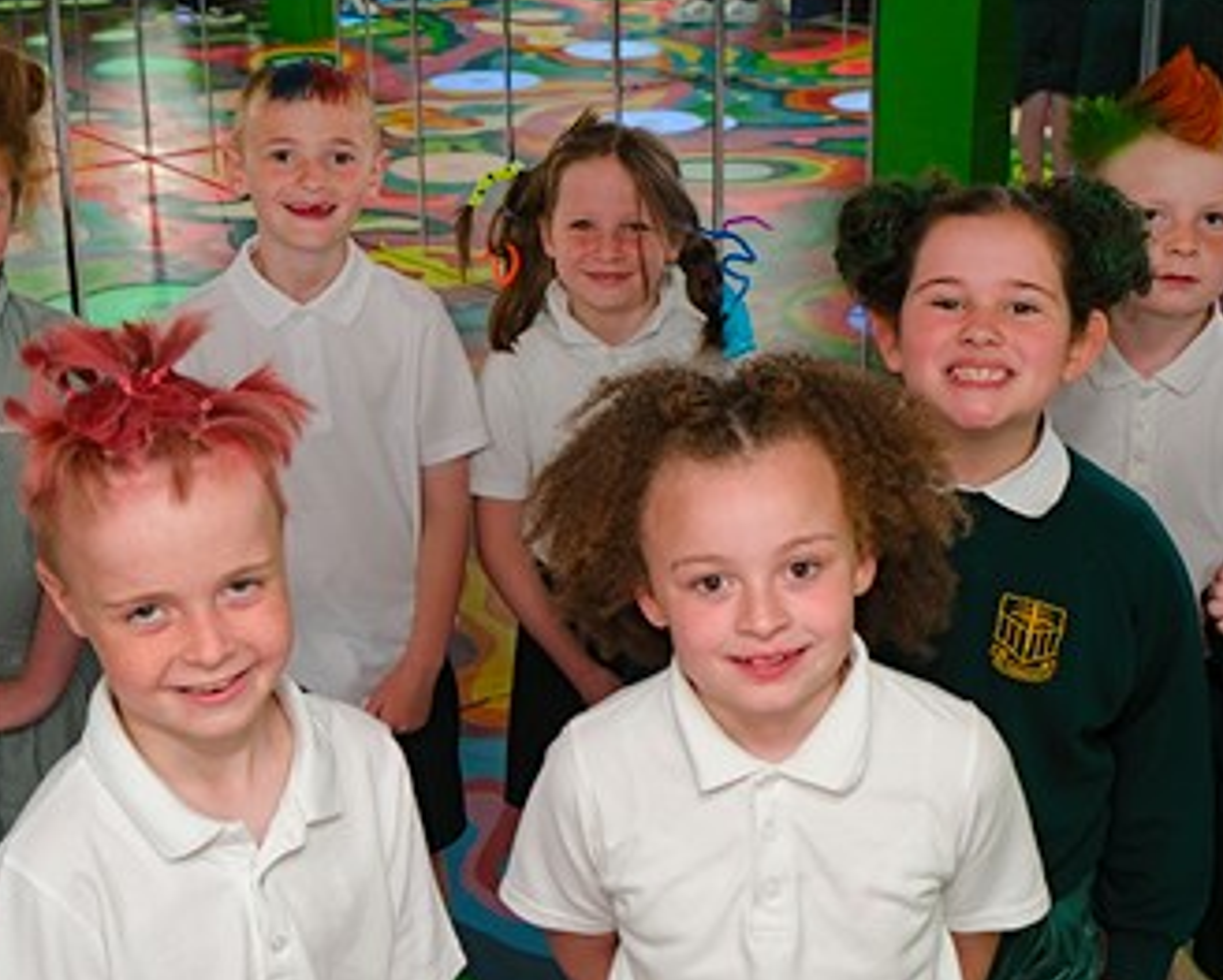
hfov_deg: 31.4
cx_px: 529
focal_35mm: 60
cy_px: 484
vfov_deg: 25.4
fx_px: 2174
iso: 400
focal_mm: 23.3
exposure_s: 1/60
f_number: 5
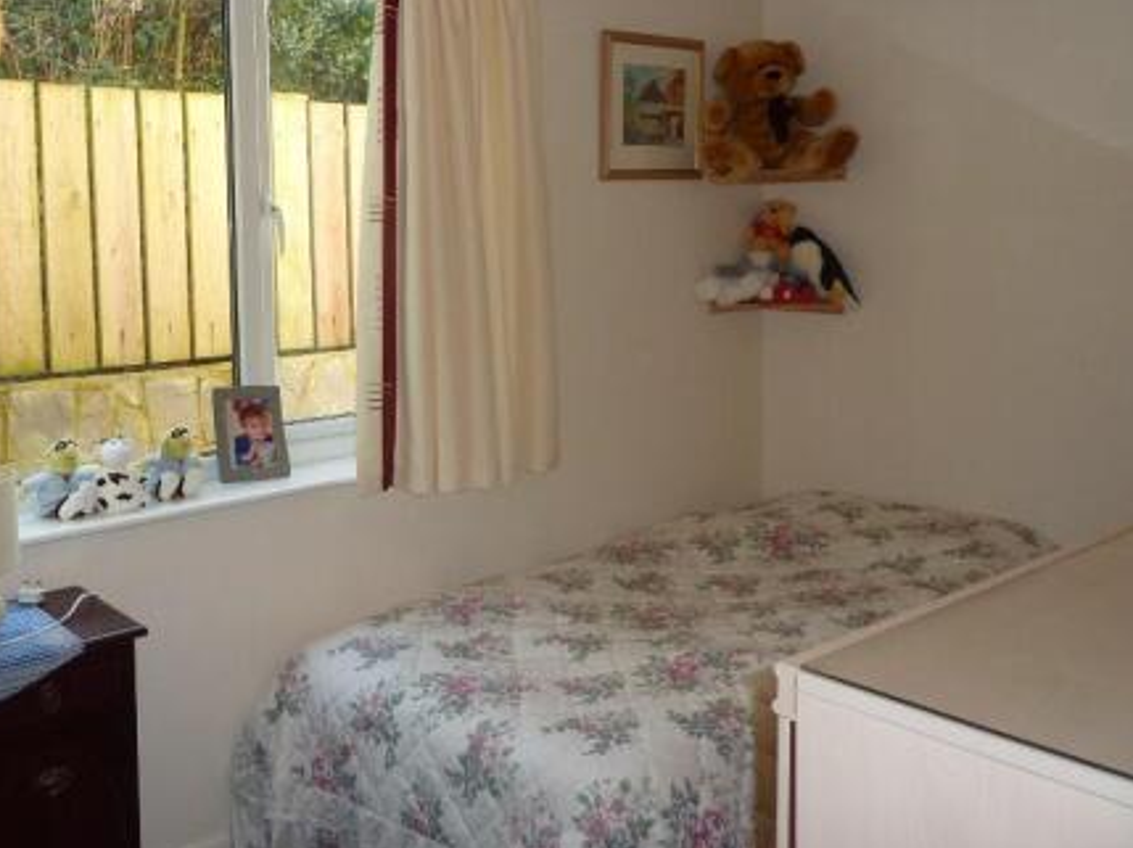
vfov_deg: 41.3
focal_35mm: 34
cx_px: 366
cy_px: 297
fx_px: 1112
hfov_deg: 52.8
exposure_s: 1/30
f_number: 3.3
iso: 100
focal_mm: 4.1
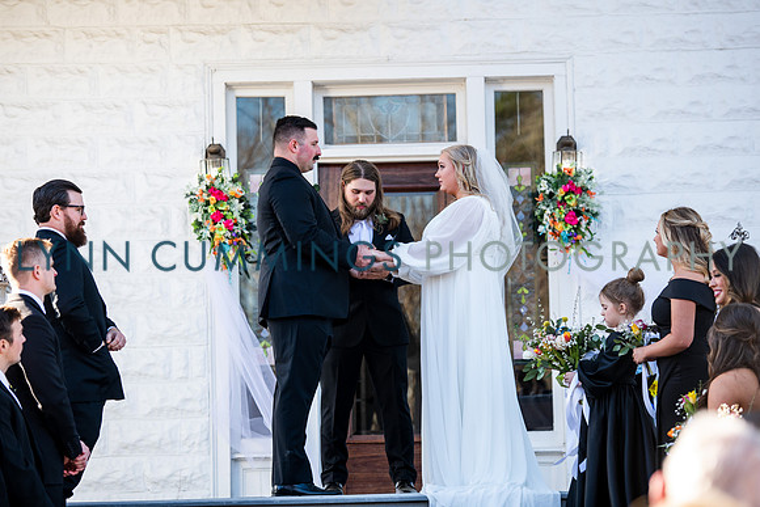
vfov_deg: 11.2
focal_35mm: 122
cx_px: 380
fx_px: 2576
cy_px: 254
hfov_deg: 16.8
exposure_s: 1/400
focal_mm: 122
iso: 200
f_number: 3.5
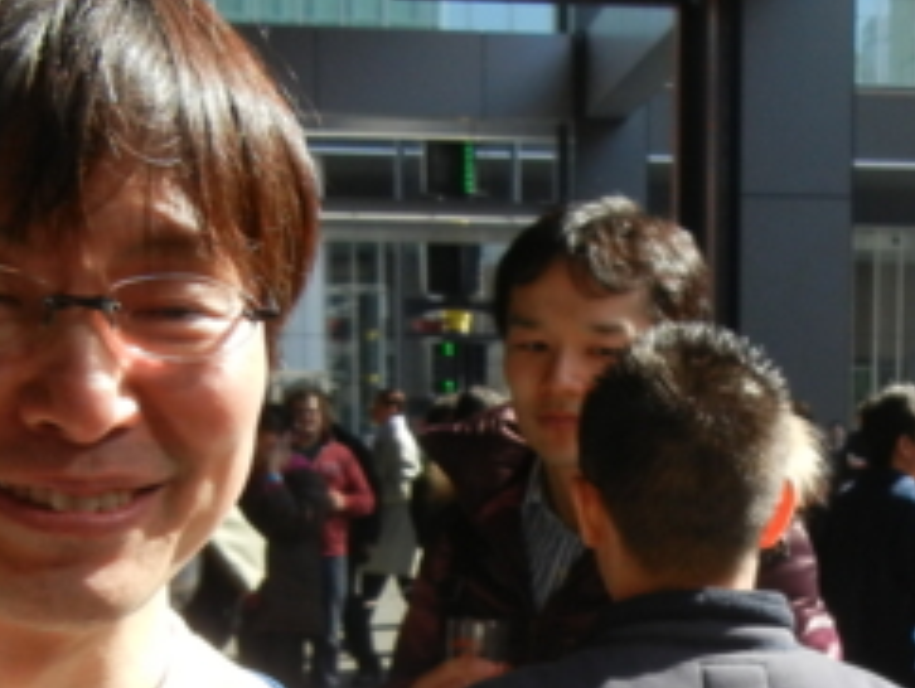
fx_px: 2619
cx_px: 707
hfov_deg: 19.6
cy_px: 832
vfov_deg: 14.5
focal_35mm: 99
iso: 160
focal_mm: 5.4
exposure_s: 1/452
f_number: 3.5
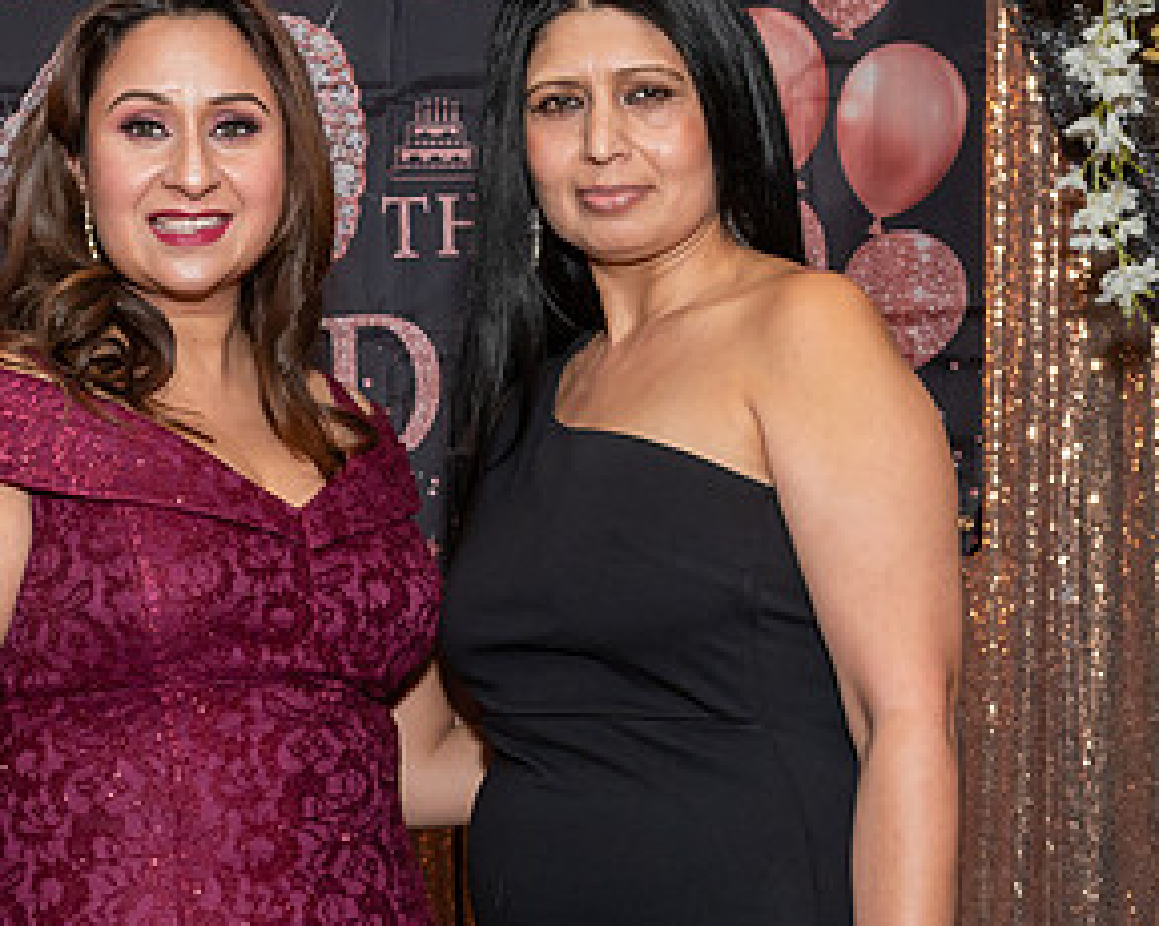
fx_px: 3085
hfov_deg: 21.2
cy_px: 605
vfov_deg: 17.0
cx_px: 358
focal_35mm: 90
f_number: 8
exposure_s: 1/250
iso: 500
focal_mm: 26
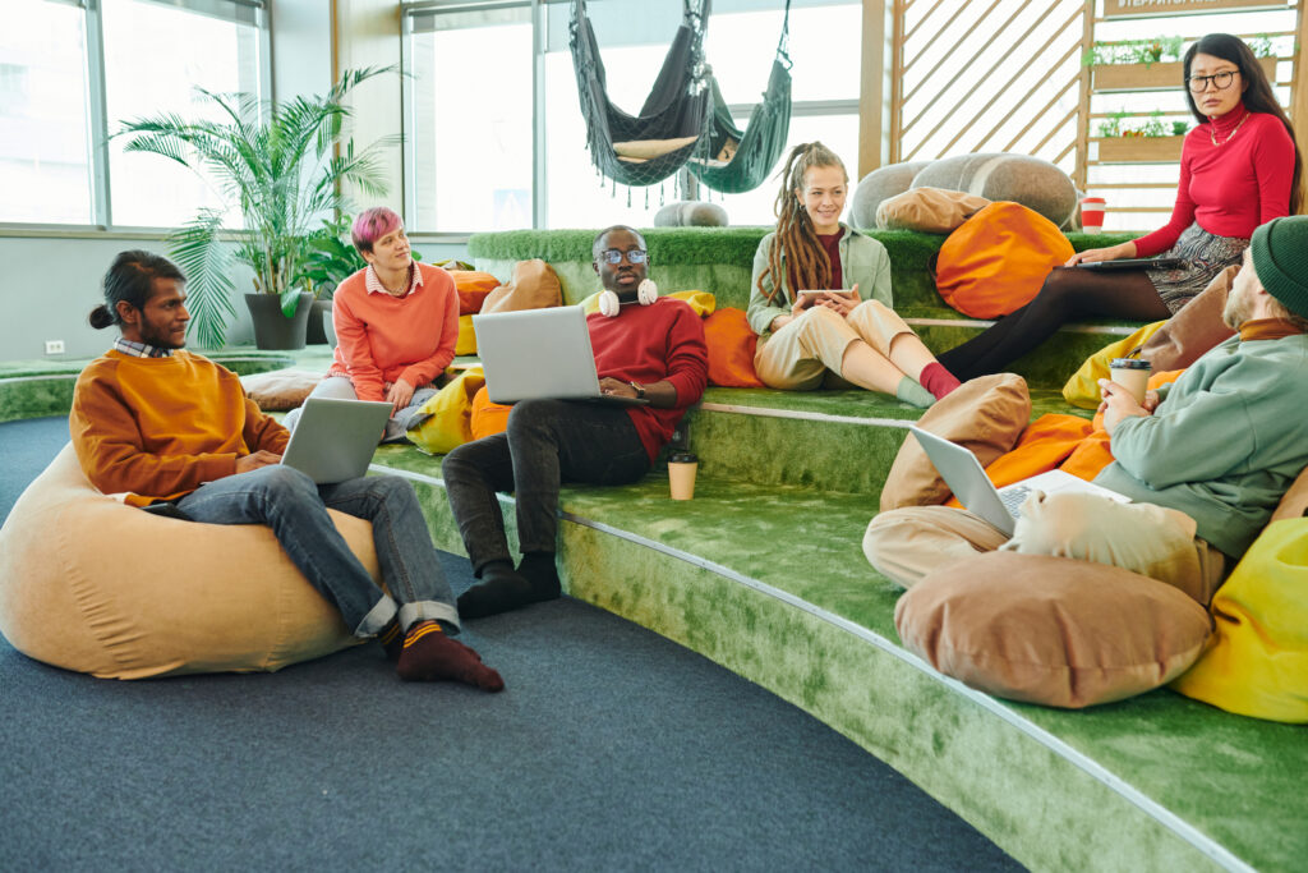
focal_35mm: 35
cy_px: 436
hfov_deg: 54.4
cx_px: 654
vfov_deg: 37.9
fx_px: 1272
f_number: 3.5
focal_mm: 35
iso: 800
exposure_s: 1/160
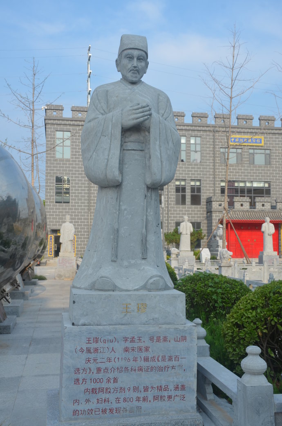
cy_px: 213
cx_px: 141
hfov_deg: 31.8
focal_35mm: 42
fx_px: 495
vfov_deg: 46.5
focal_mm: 28
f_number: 9
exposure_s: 1/320
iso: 200
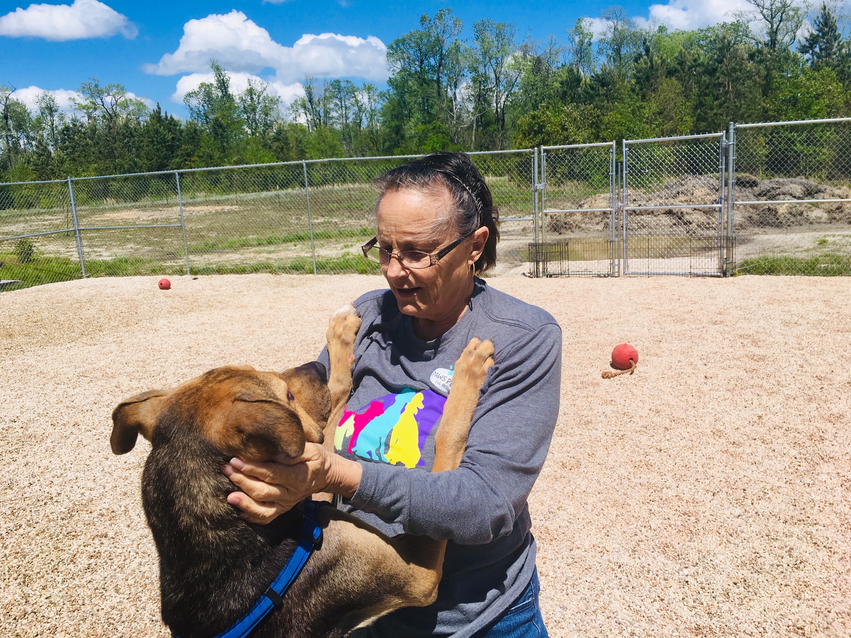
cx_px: 426
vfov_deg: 48.2
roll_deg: +5.2
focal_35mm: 29
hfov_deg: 61.7
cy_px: 319
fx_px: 713
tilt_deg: -10.7
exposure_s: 1/2262
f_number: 2.2
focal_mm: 4.15
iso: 25
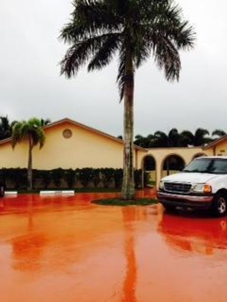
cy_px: 151
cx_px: 114
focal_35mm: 33
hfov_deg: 42.9
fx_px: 289
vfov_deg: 55.4
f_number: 2.4
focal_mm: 4.12
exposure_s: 1/249
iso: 50
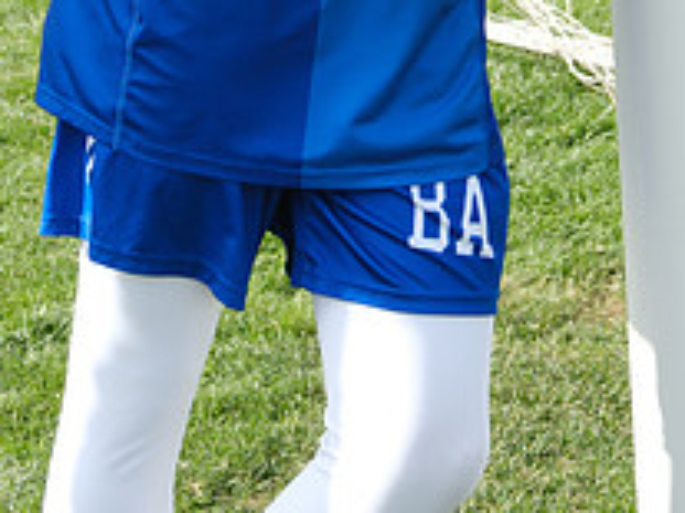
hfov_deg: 9.8
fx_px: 3995
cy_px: -434
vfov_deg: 7.1
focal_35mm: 202
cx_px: 465
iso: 160
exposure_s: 1/250
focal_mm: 50
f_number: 5.6
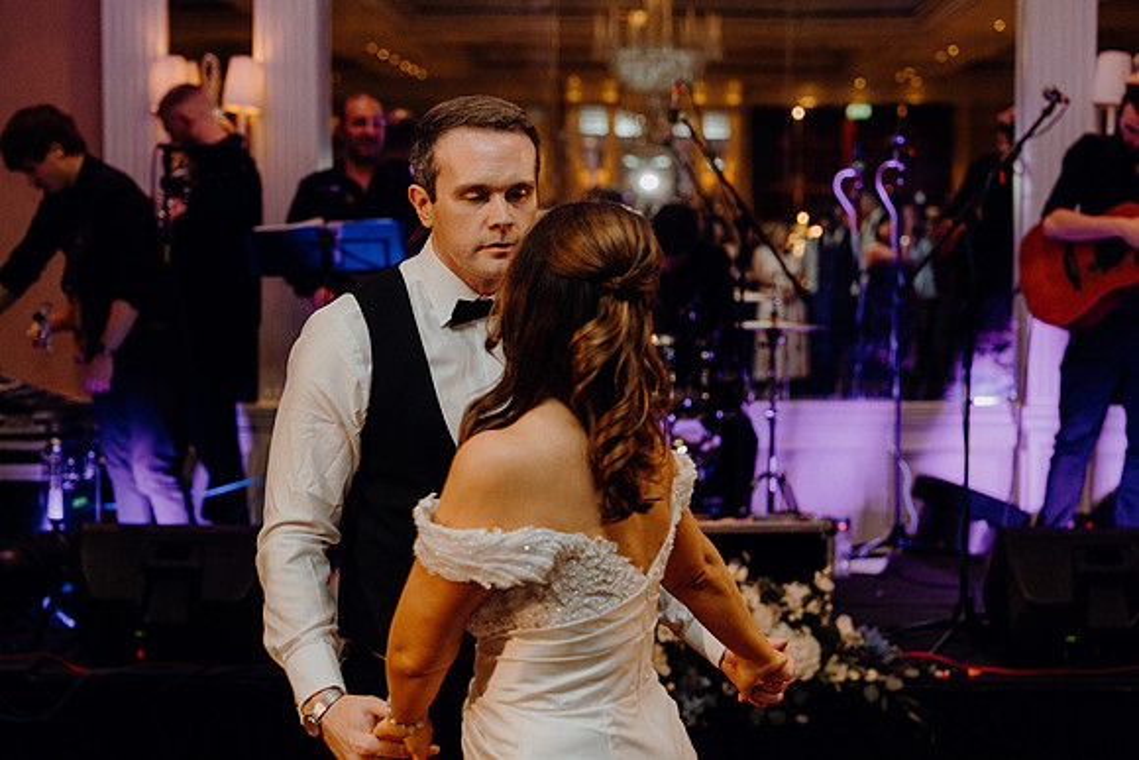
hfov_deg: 28.8
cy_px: 380
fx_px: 2215
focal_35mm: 70
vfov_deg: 19.5
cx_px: 570
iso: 2500
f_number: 3.5
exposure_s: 1/160
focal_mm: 70
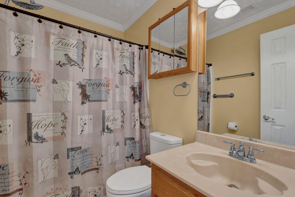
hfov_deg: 96.0
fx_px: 133
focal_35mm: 16
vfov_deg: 73.0
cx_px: 149
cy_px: 102
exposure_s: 1/10
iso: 400
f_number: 8
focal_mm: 15.2
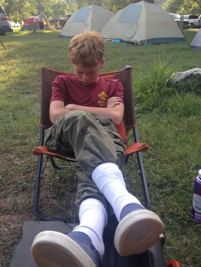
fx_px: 310
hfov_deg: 36.0
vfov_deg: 46.8
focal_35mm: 40
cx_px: 91
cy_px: 140
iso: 50
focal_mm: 4.28
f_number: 2.4
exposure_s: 1/136
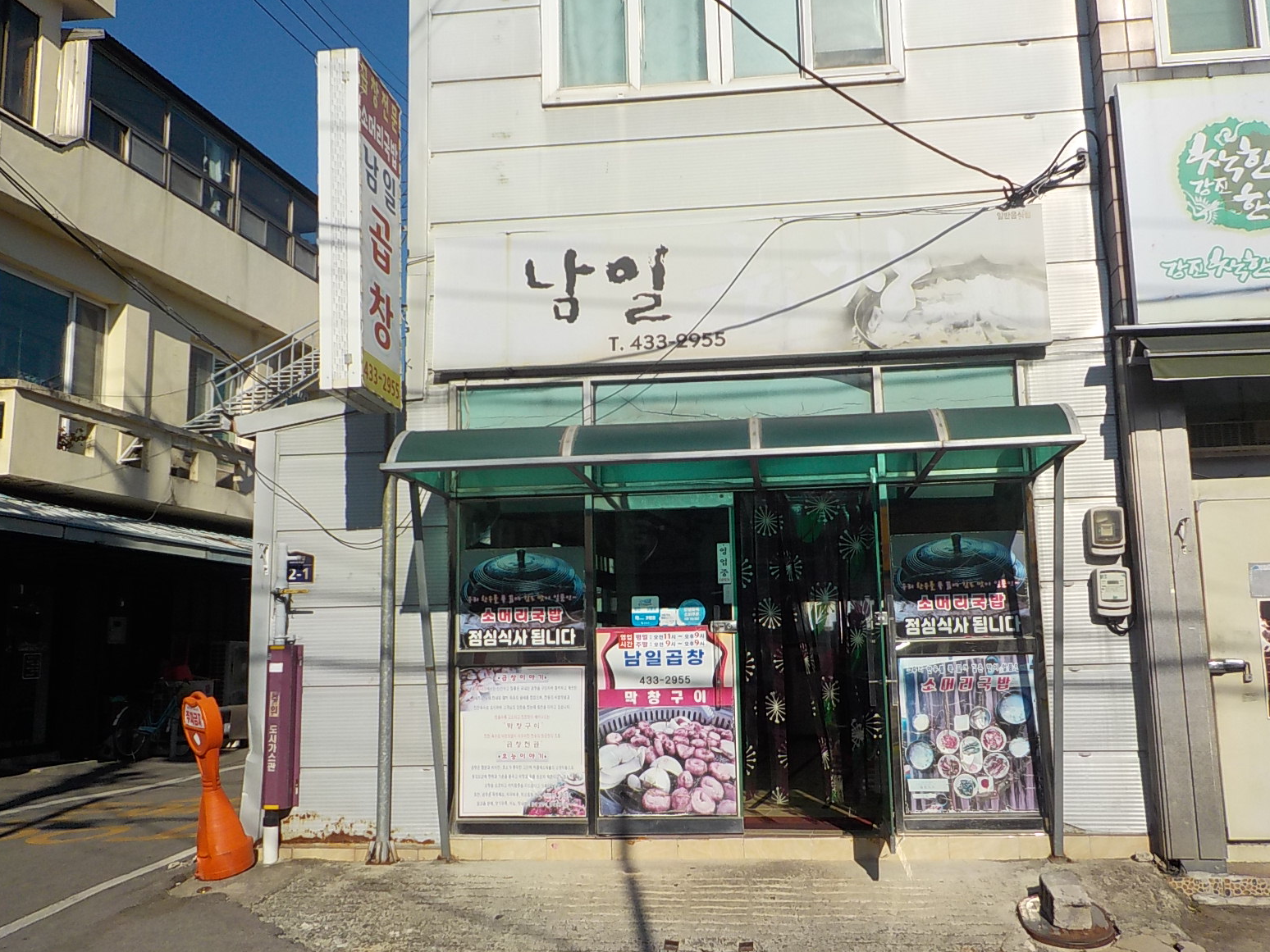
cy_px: 487
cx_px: 654
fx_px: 1137
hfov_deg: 58.3
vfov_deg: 45.4
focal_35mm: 31
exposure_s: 1/640
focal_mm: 4.1
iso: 125
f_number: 6.6
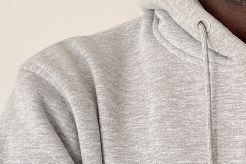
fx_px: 615
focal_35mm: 90
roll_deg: -0.9
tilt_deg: +4.4
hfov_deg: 21.7
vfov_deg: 14.7
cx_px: 256
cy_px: -29
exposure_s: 1/219
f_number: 1.6
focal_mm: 4.2
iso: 32
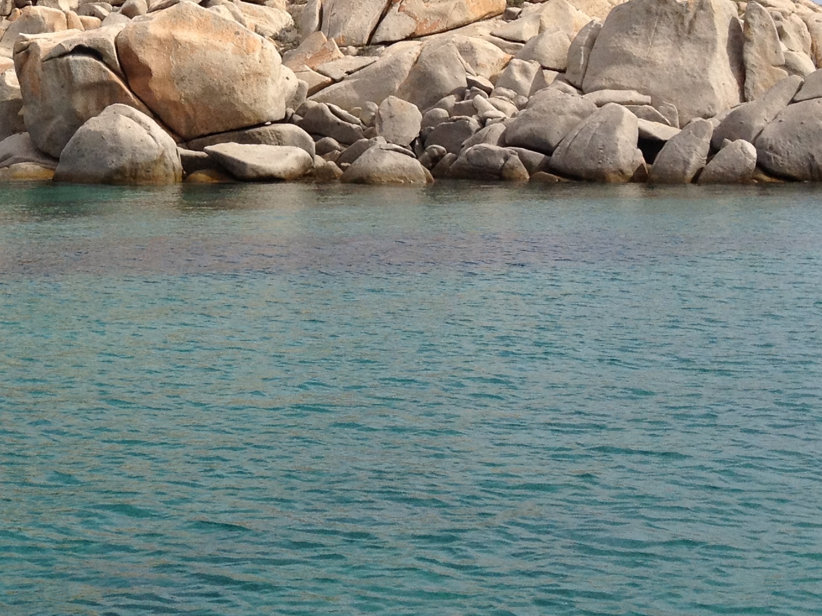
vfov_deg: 16.8
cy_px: 2
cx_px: 36
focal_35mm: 86
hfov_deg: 22.1
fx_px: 2042
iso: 64
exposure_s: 1/2404
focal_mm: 4.28
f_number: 2.4
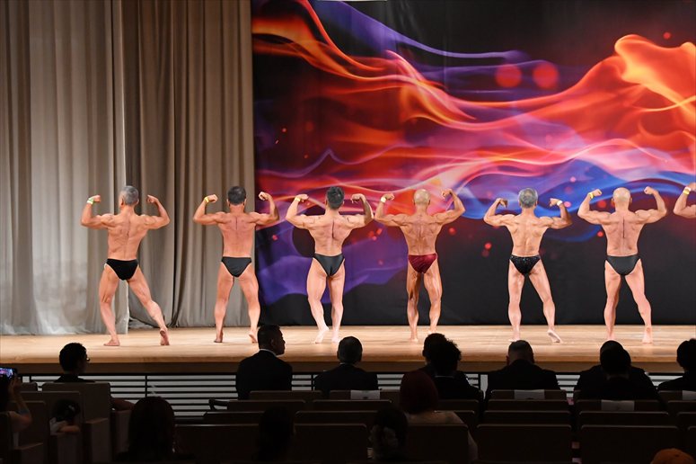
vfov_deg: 14.1
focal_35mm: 97
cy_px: 232
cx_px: 348
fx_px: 1874
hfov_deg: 21.0
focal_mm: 65
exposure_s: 1/400
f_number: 5.6
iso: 5600
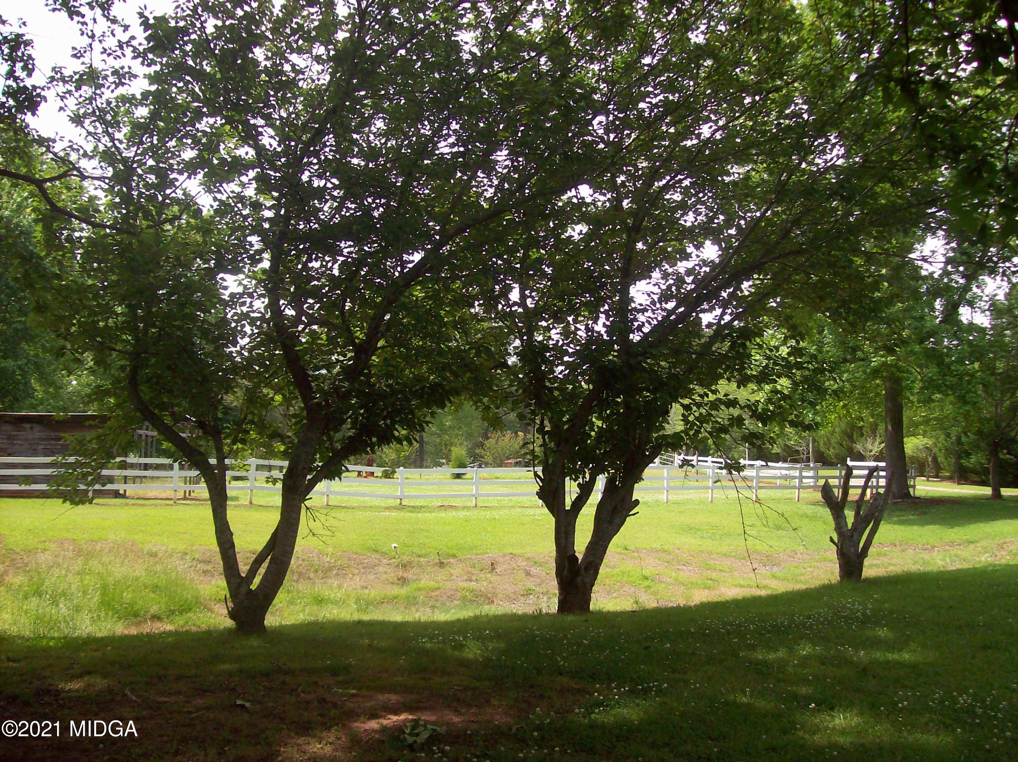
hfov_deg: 51.4
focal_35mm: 36
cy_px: 381
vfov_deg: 39.6
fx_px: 1058
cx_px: 509
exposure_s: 1/632
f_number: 2.7
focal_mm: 6
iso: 80
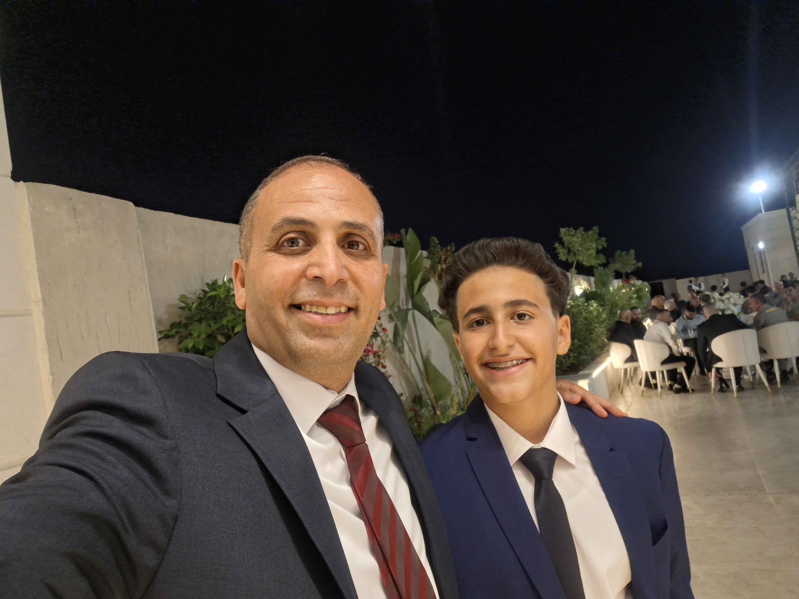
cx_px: 400
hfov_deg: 69.4
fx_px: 577
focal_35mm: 25
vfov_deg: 54.9
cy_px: 300
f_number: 2.2
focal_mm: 3.18
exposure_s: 1/50
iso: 320
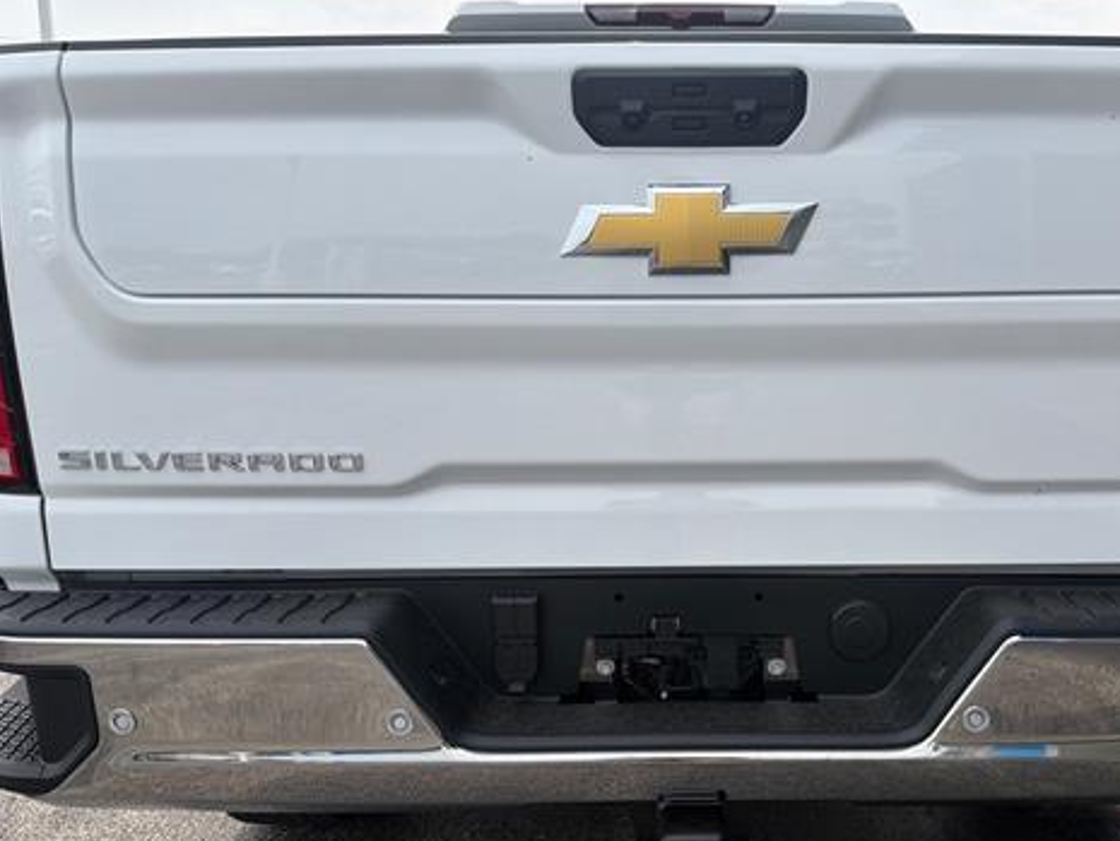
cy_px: 472
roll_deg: -2.9
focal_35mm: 33
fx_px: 1068
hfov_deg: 54.8
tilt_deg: -12.0
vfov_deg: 42.9
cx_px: 691
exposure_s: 1/3953
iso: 80
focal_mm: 6.76
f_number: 1.78
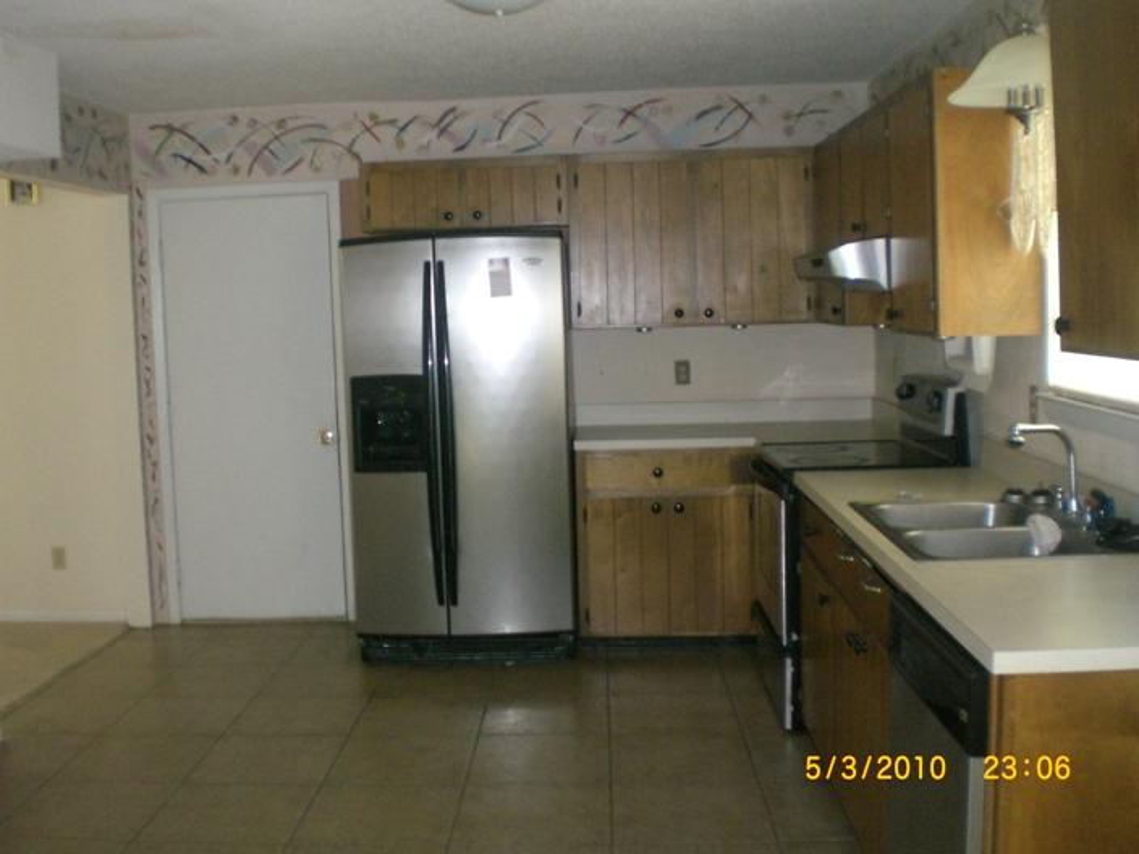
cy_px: 427
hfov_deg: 49.0
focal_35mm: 38
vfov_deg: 37.7
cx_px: 570
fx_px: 1250
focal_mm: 6.3
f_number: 3.1
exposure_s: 1/60
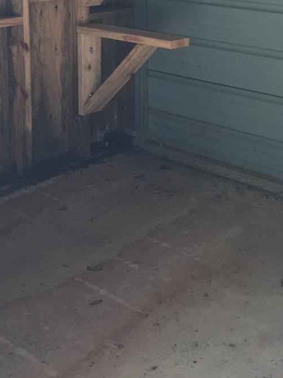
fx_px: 730
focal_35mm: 67
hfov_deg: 21.9
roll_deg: -0.9
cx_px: 140
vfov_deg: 27.8
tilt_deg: -9.3
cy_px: 28
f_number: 2.2
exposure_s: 1/30
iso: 32
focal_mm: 4.15
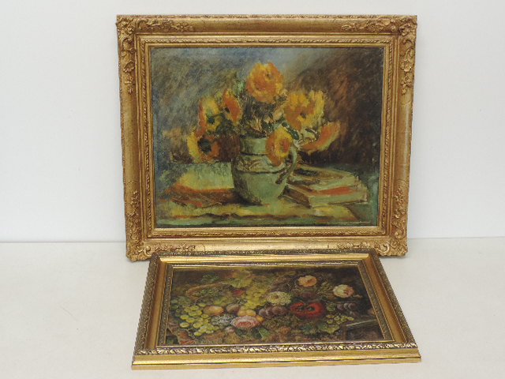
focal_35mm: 50
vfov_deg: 29.1
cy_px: 190
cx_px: 252
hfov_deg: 38.2
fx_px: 729
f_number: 3.6
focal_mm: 8.9
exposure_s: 1/15
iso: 400
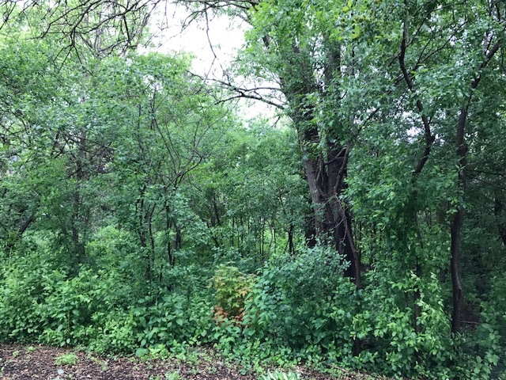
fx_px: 409
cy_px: 190
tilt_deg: +3.7
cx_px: 253
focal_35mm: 28
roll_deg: -1.1
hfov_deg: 63.4
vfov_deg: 49.7
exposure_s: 1/120
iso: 40
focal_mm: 3.99
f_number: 1.8
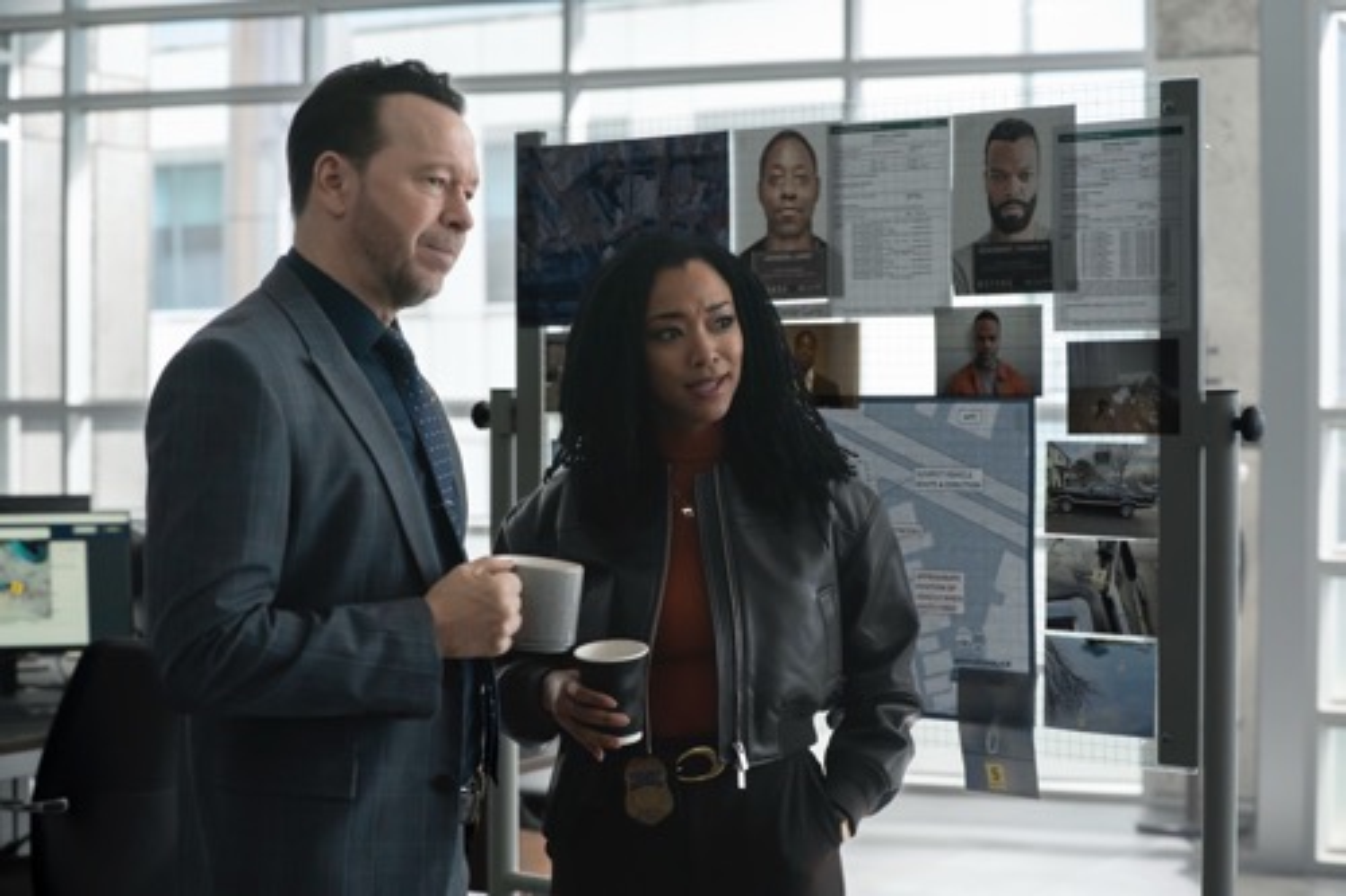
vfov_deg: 19.4
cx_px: 673
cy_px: 448
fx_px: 2616
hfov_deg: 28.9
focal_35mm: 70
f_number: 4
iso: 5000
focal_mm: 70
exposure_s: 1/500
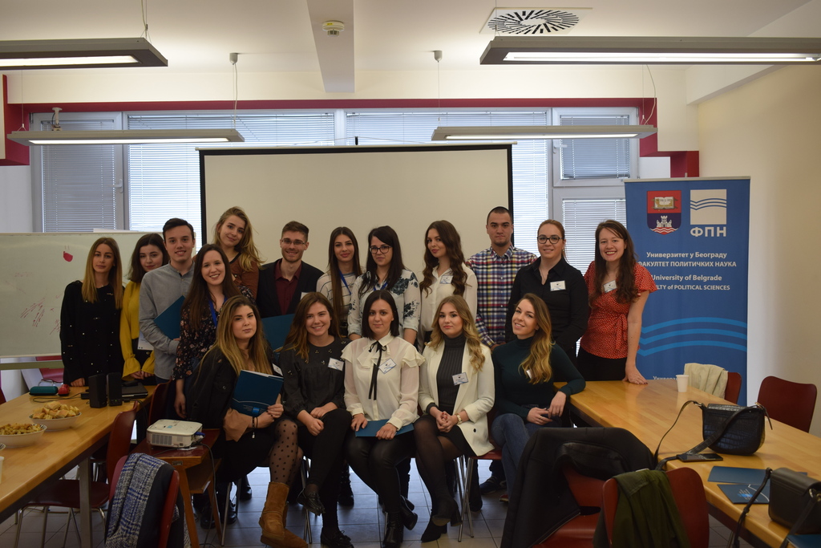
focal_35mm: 38
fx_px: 855
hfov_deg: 51.3
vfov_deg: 35.5
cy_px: 274
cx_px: 410
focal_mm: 25
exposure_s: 1/80
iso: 400
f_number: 4.5
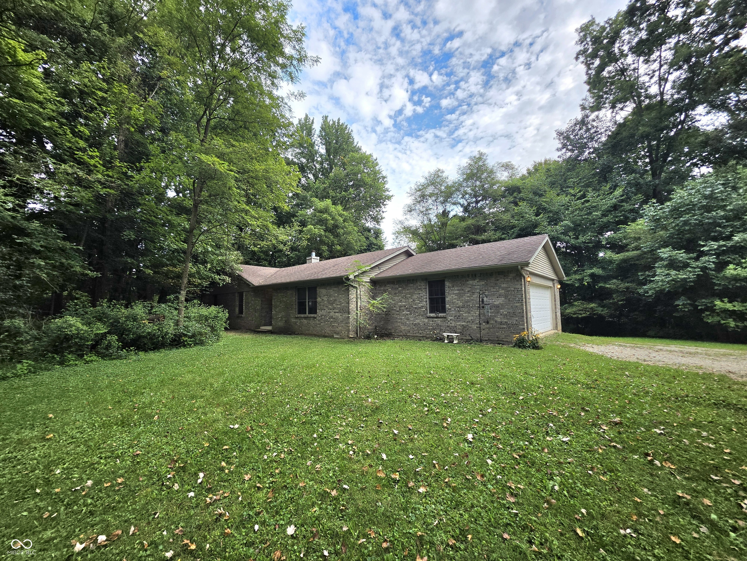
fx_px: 281
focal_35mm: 13
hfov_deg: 106.2
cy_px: 280
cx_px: 374
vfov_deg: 89.9
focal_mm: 2.2
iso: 40
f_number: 1.9
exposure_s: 1/1000
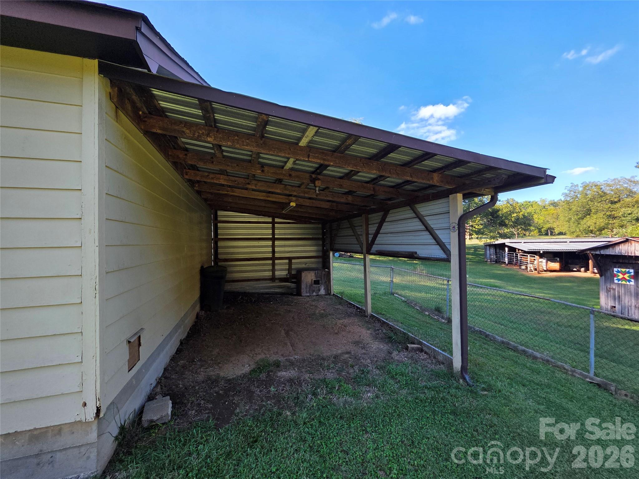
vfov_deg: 89.9
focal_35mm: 13
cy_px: 240
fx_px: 240
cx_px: 320
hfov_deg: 106.2
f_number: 1.9
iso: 64
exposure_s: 1/719
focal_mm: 2.2
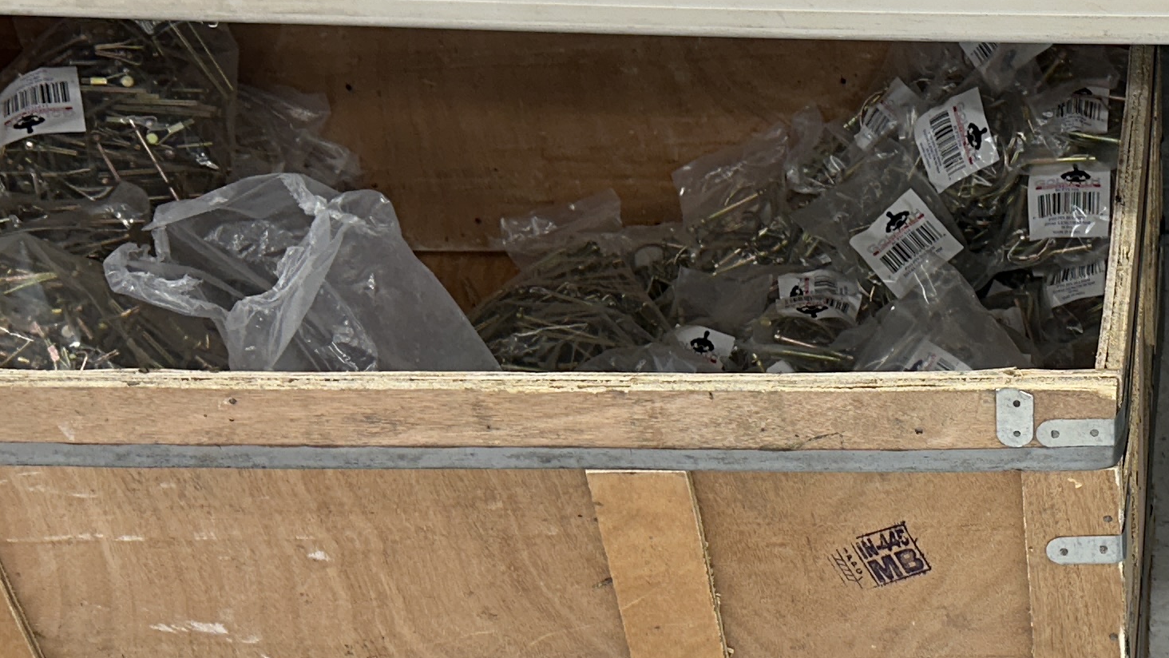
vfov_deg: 16.7
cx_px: 1123
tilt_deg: -36.5
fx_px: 2232
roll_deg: +2.0
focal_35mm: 72
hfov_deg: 27.9
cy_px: 438
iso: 100
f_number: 1.78
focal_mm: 6.86
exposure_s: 1/120
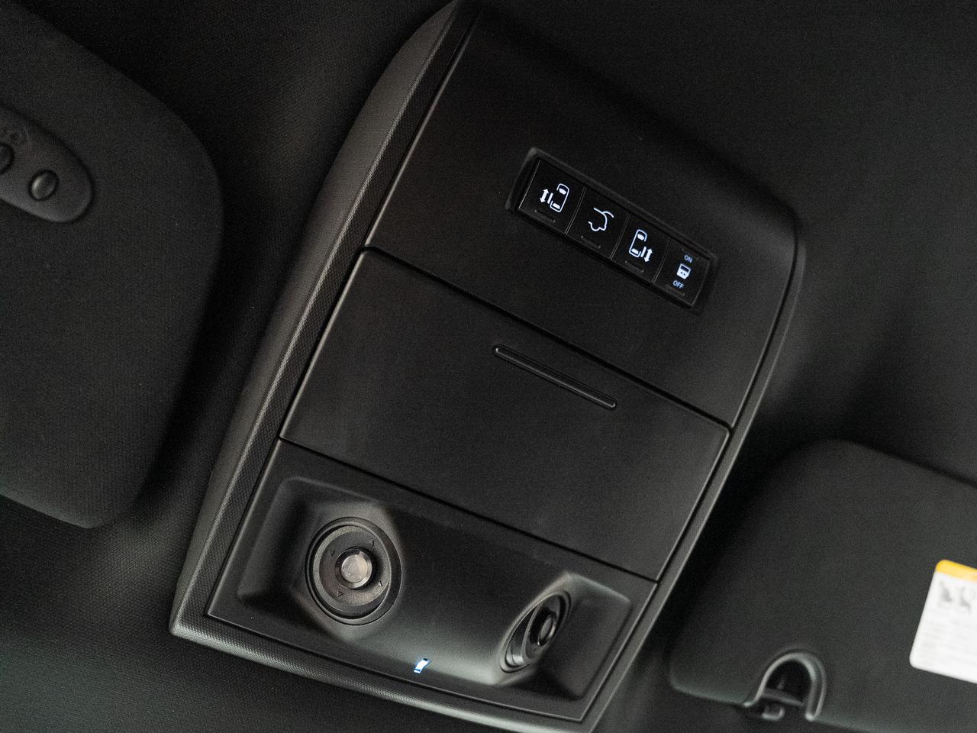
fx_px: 806
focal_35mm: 29
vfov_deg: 48.8
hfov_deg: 61.6
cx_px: 605
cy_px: 396
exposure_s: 1/40
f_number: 2.8
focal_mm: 24
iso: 2000
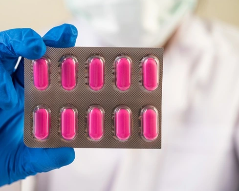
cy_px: 95
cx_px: 111
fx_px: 488
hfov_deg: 27.5
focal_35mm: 69
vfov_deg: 22.2
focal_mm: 60
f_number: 5
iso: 100
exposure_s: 1/125
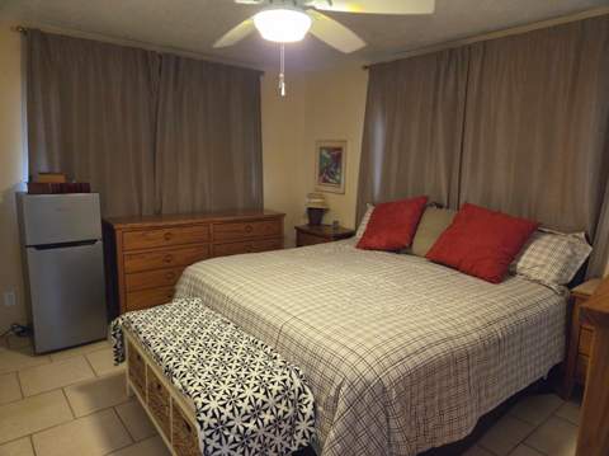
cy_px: 228
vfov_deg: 58.8
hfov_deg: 74.0
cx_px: 304
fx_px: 404
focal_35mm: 23
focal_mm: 5.4
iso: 1600
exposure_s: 1/120
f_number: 1.8
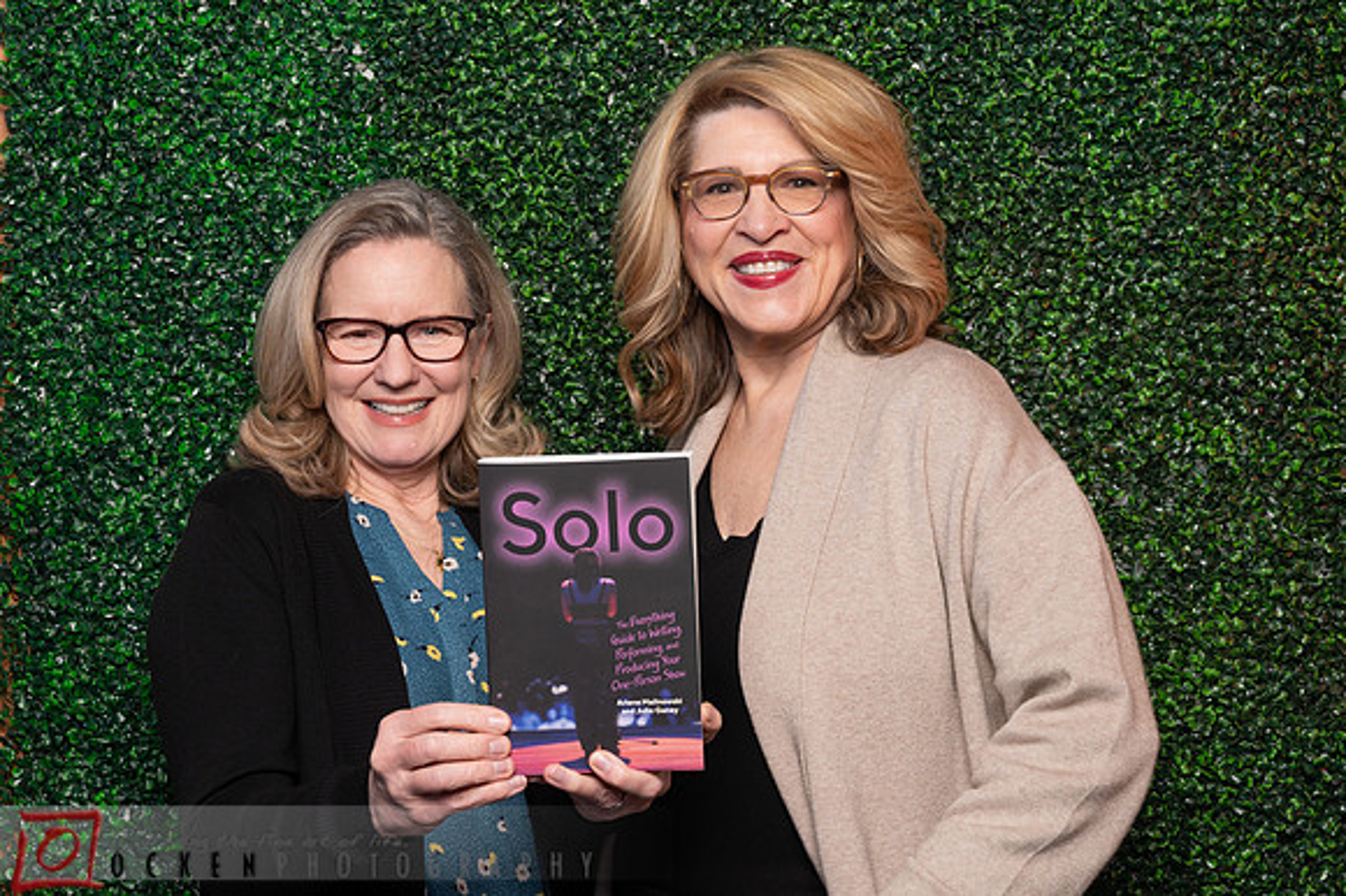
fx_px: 2581
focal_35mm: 69
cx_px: 546
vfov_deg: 19.7
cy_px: 455
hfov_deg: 29.2
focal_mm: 57
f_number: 8
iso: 400
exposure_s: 1/60
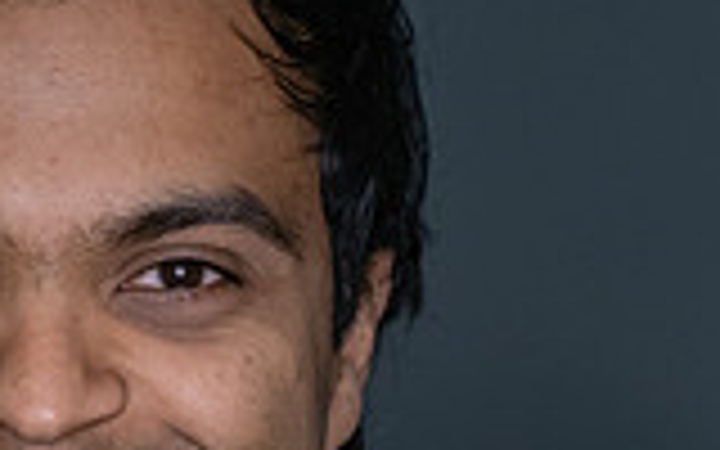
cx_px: 81
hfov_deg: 8.6
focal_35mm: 244
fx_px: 4788
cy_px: 630
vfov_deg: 5.3
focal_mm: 85
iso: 2000
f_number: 3.5
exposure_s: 1/250
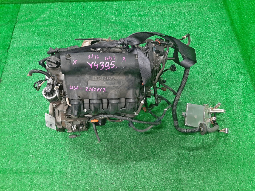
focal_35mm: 26
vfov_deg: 53.1
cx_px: 128
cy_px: 96
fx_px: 192
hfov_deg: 67.3
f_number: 1.7
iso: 176
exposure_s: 1/50
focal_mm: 3.93
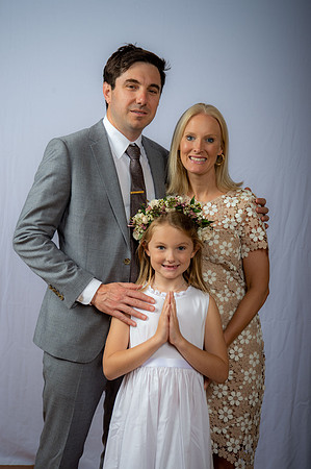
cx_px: 156
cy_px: 234
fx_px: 753
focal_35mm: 58
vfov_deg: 34.5
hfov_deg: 23.3
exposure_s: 1/200
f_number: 6.3
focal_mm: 58
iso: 250
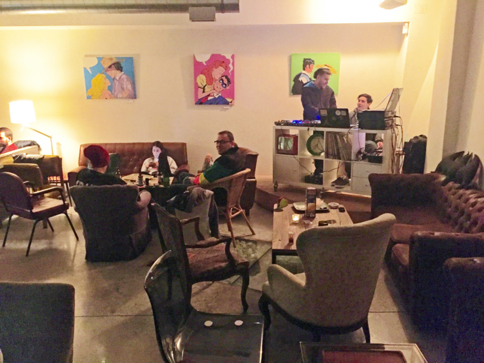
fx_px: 405
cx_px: 242
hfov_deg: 61.7
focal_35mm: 29
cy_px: 182
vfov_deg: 48.2
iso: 800
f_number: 2.2
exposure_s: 1/17
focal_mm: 4.15
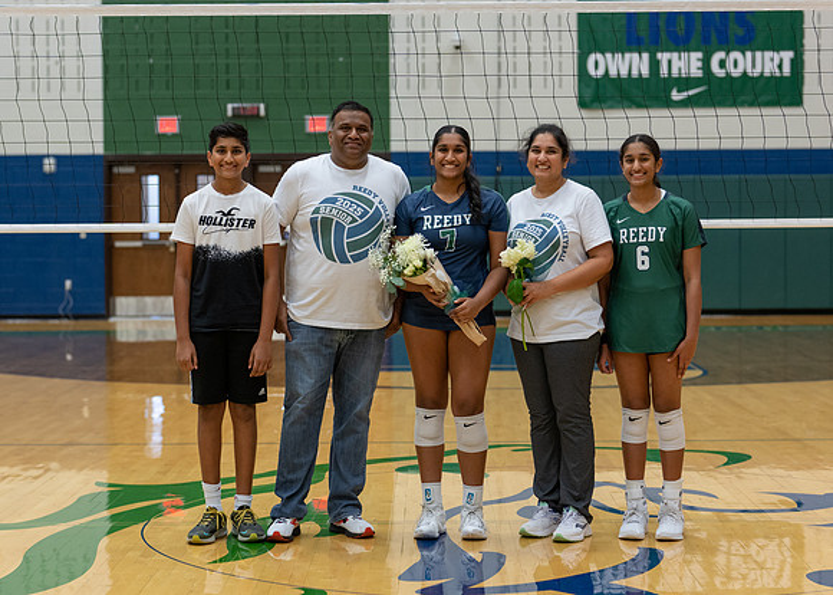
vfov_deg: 17.1
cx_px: 406
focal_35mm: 84
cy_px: 310
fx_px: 1976
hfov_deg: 23.8
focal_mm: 50
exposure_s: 1/320
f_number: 1.8
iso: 800
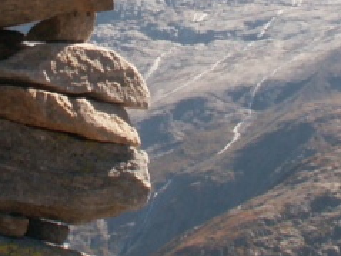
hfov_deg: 13.2
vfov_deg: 9.7
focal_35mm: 150
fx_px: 1477
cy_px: -103
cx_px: 120
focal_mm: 5.86
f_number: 6.3
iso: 50
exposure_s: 1/160
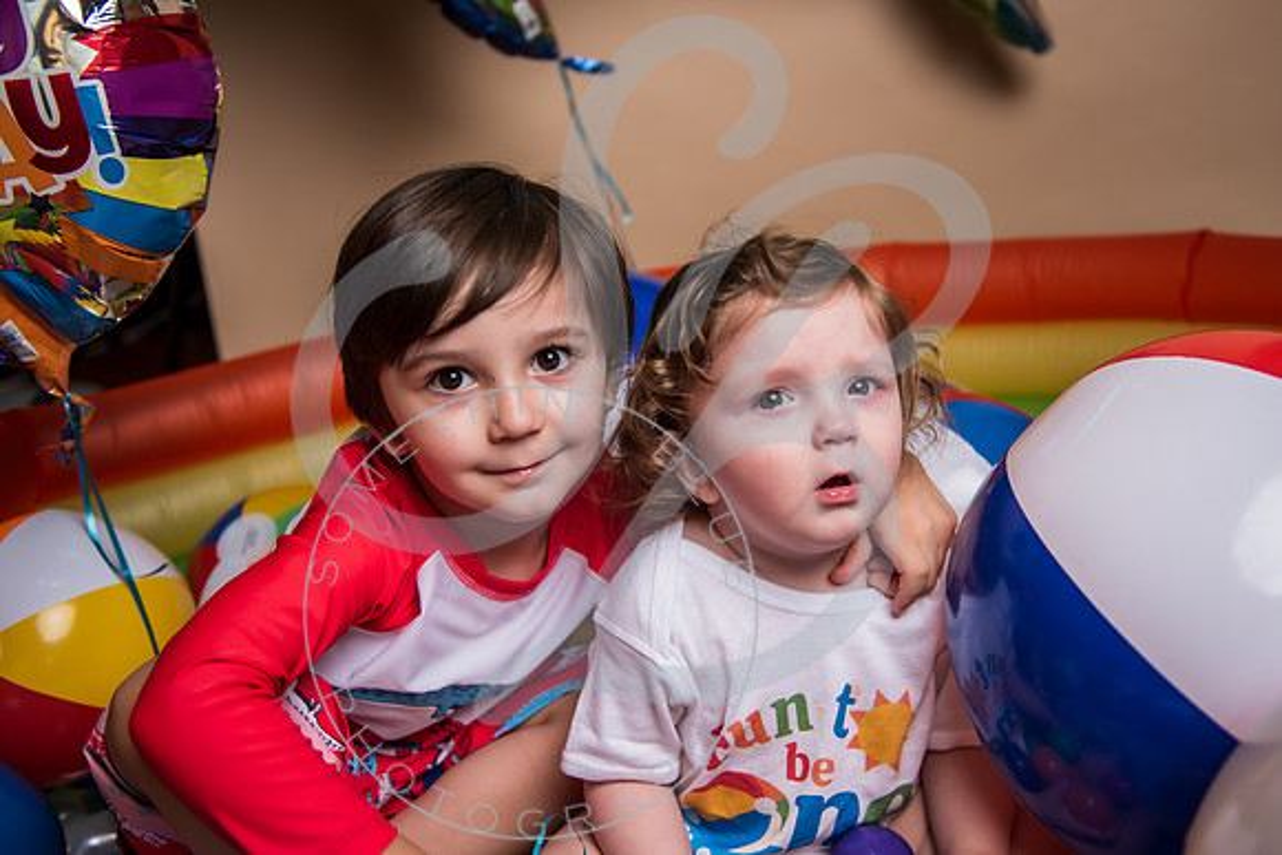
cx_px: 695
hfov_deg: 47.1
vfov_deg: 32.4
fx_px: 1470
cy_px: 422
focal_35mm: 41
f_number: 2.8
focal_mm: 36
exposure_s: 1/125
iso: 125
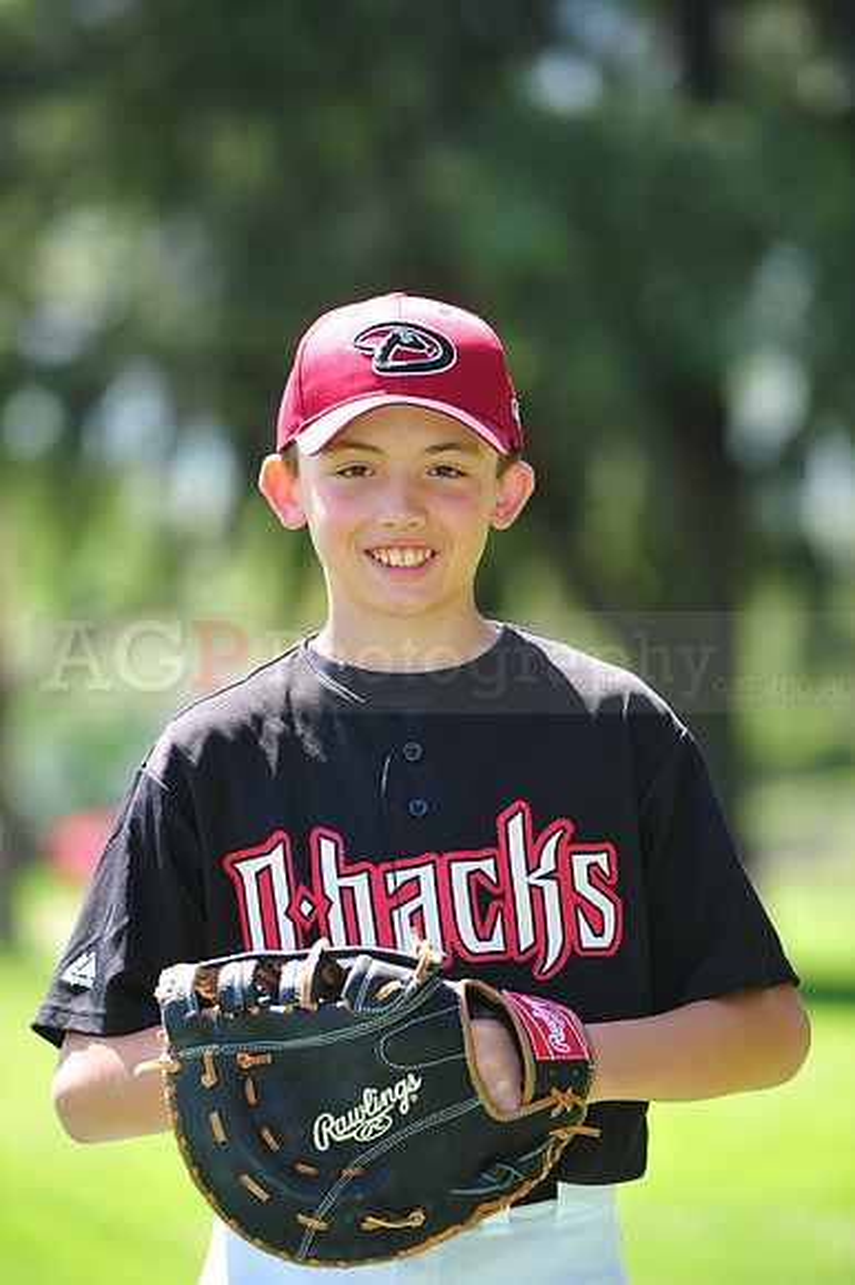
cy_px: 642
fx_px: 7133
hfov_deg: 6.9
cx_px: 428
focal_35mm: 200
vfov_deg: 10.3
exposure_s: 1/320
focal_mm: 200
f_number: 4.5
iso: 200
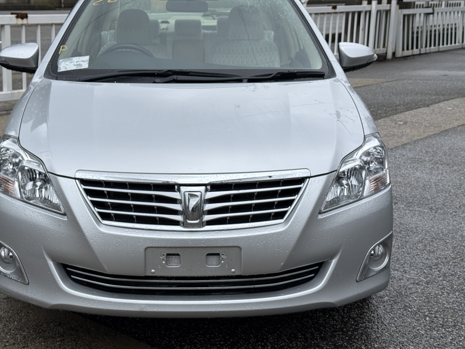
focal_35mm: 58
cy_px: 144
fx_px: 779
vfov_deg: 25.2
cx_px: 191
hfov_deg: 33.2
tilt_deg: -11.7
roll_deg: -1.6
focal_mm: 6.76
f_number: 1.78
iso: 64
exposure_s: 1/2088
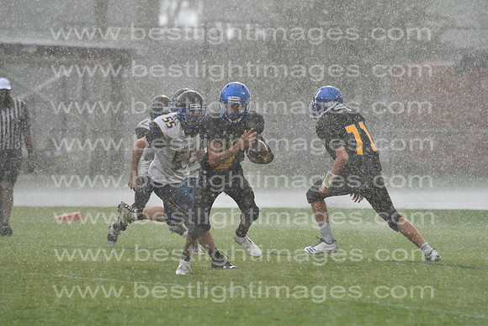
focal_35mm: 210
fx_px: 2847
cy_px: 163
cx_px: 244
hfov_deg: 9.8
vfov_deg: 6.5
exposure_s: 1/1000
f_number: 4.5
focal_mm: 140
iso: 1000
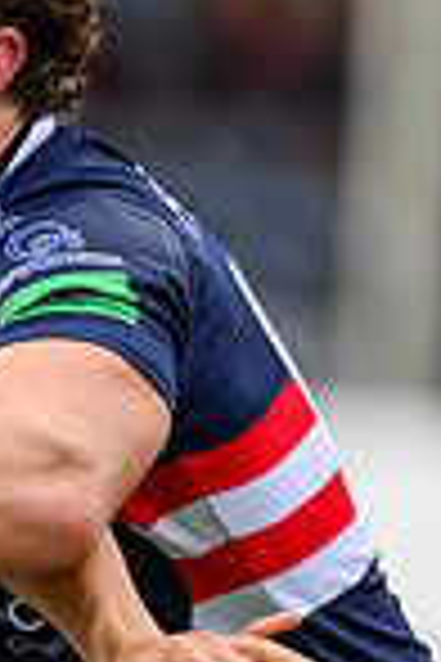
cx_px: -854
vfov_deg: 1.1
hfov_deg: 0.7
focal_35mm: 1840
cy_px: 887
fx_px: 33807
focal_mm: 400
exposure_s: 1/6400
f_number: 3.2
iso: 4000
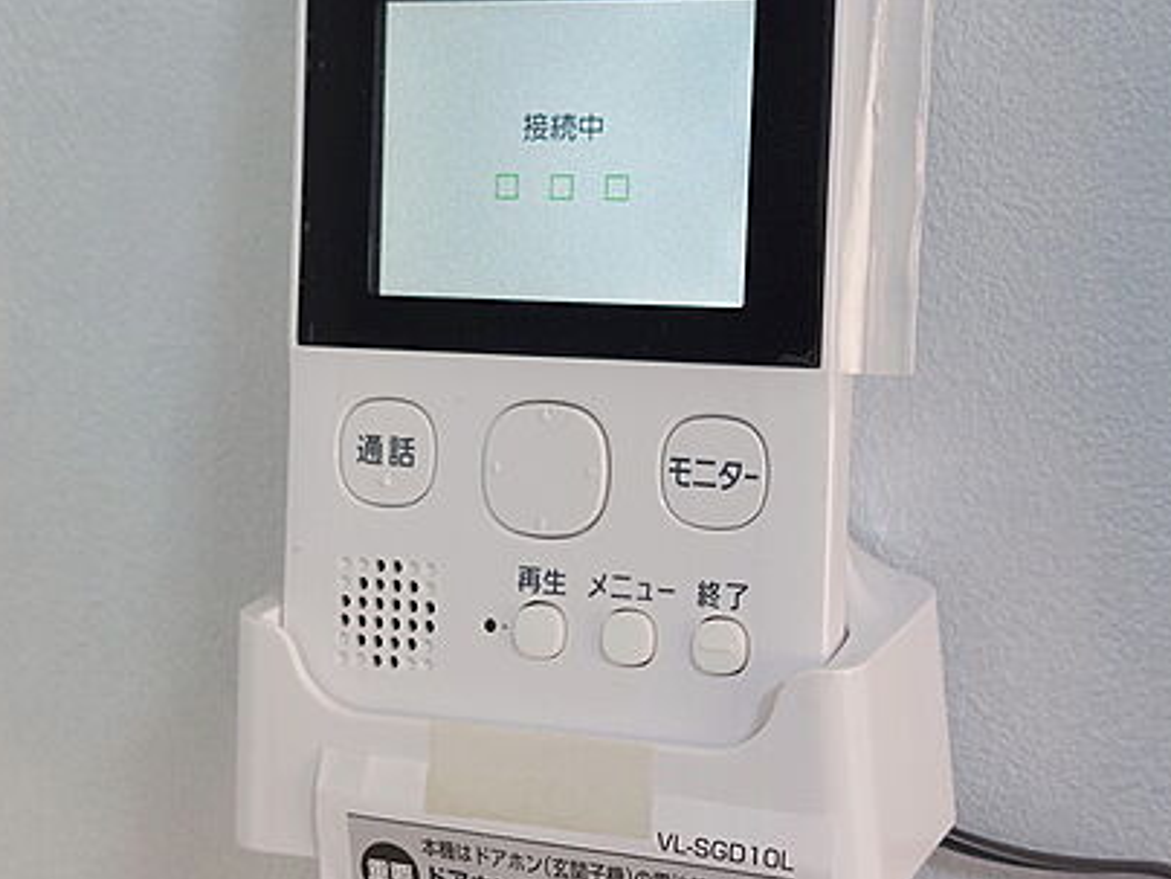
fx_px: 1285
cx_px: 565
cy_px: 368
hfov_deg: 49.0
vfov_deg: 37.6
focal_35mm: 38
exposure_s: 1/60
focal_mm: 5.23
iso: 64
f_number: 1.8
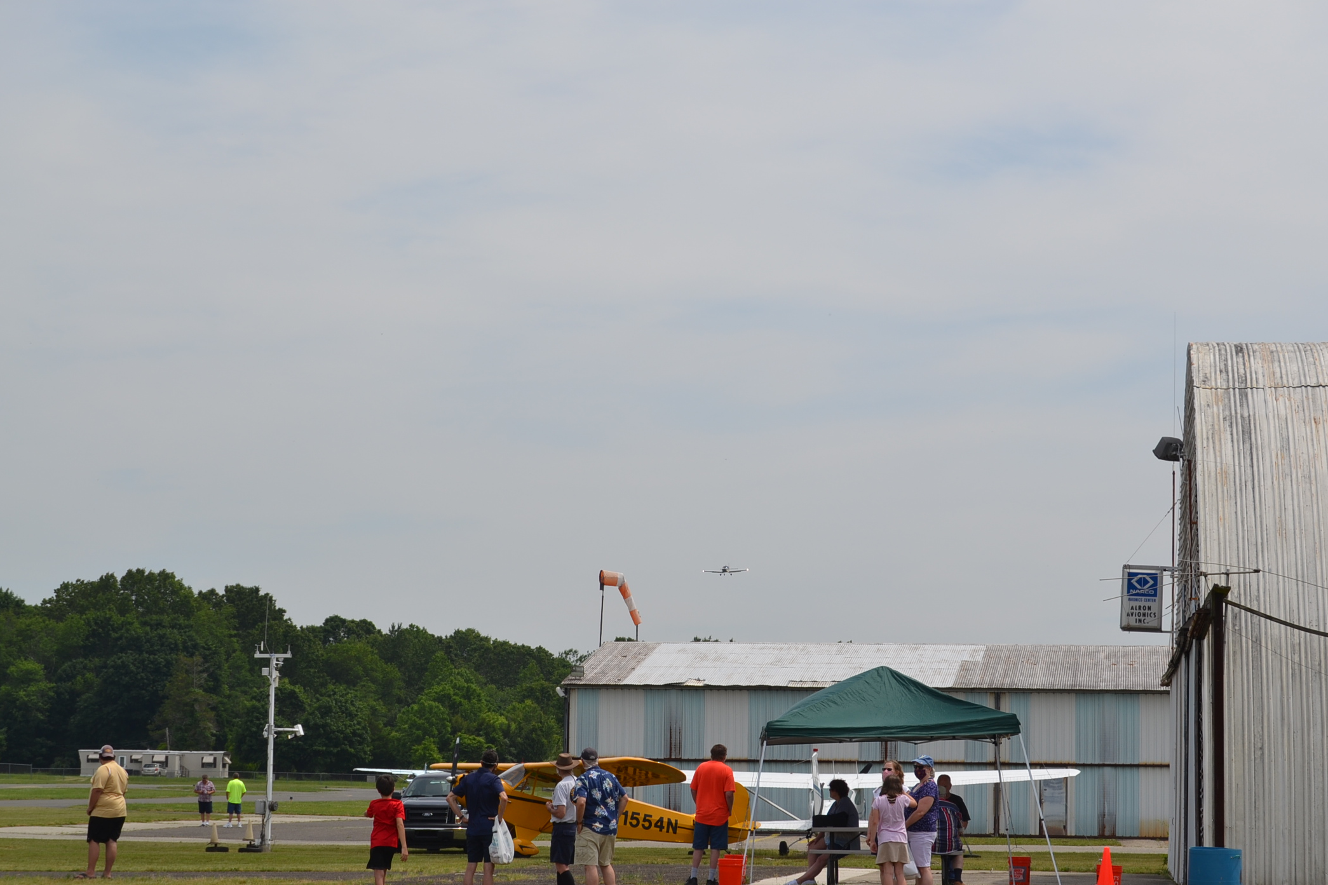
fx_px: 3172
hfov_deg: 23.6
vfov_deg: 15.9
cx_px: 721
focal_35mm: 86
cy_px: 478
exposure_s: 1/320
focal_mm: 52
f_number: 9
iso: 100
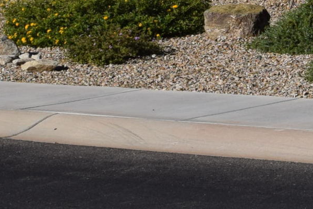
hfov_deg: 8.6
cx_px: 488
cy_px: -133
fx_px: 2021
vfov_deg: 5.8
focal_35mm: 232
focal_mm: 31
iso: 200
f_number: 13
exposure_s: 1/500
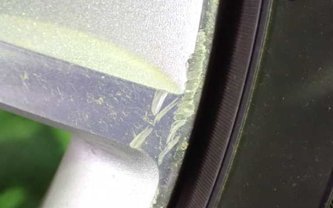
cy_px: 105
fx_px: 427
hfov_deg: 42.6
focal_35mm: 47
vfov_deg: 27.4
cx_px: 166
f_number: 2.9
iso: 1600
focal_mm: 7.84
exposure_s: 1/25
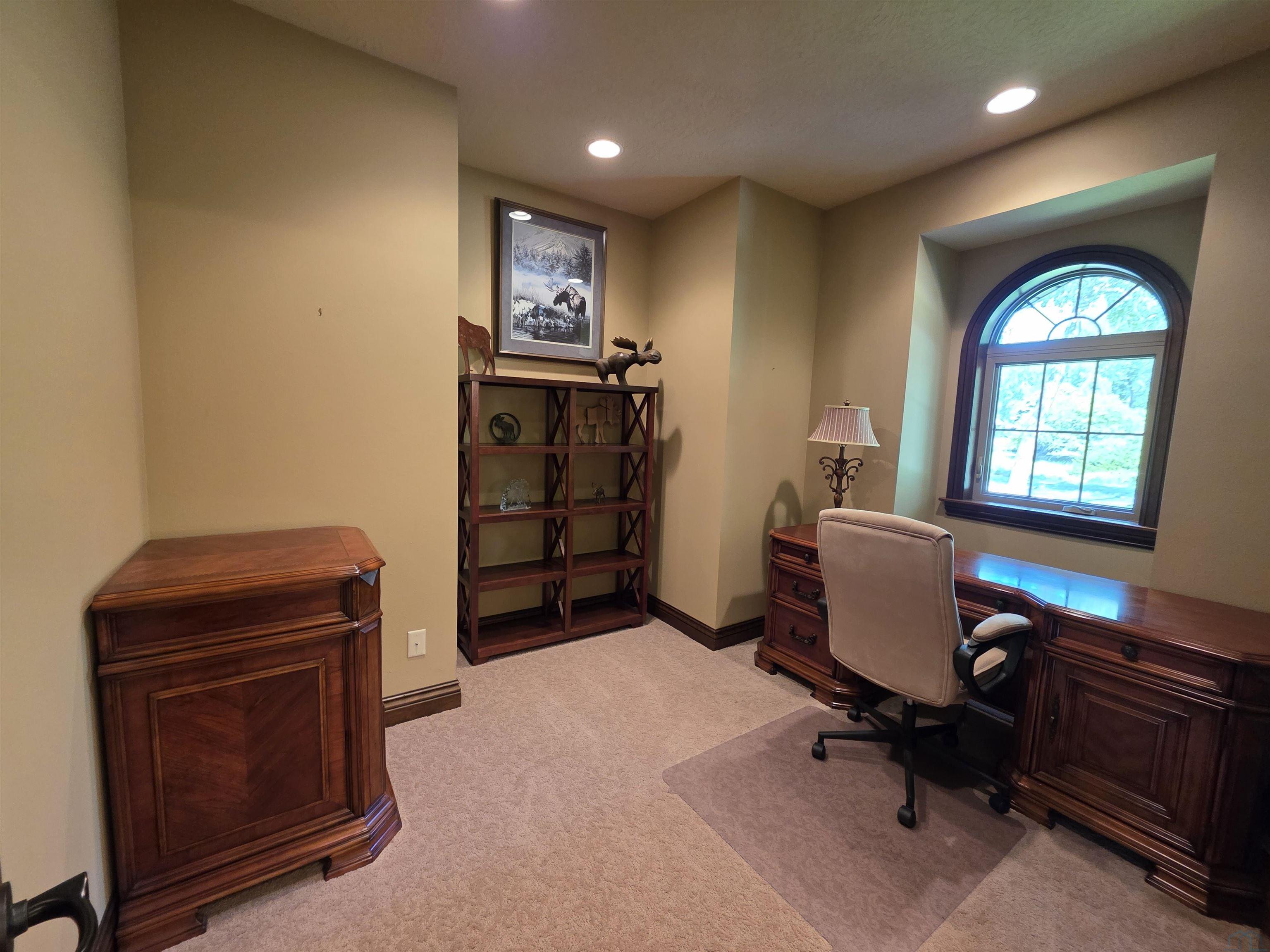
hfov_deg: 106.2
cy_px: 476
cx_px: 635
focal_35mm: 13
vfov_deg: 89.9
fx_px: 477
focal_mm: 2.2
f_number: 1.9
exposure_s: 1/60
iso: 320
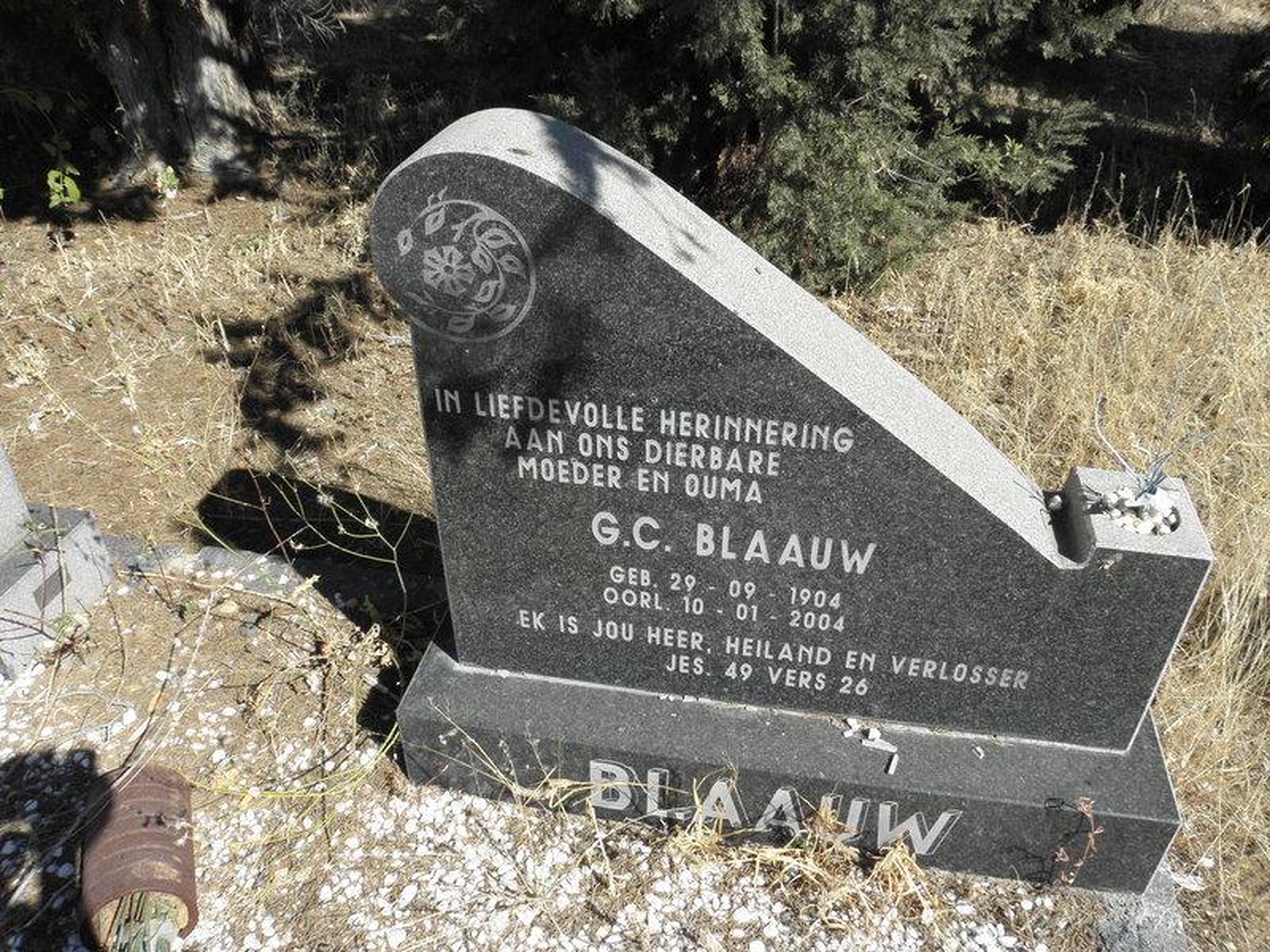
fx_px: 954
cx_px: 635
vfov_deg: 53.1
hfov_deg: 67.3
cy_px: 476
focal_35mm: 26
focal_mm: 4.6
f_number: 5.6
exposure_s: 1/200
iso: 64
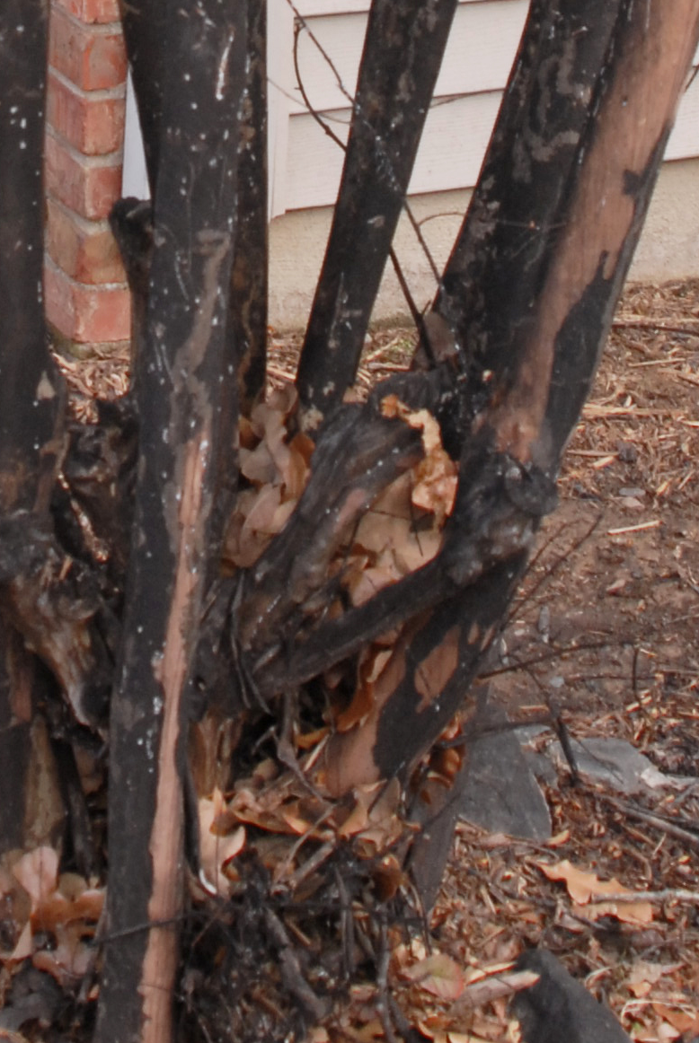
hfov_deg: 9.8
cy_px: -433
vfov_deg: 13.9
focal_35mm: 140
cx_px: 152
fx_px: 4065
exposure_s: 1/180
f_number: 7.1
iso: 400
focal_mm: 28
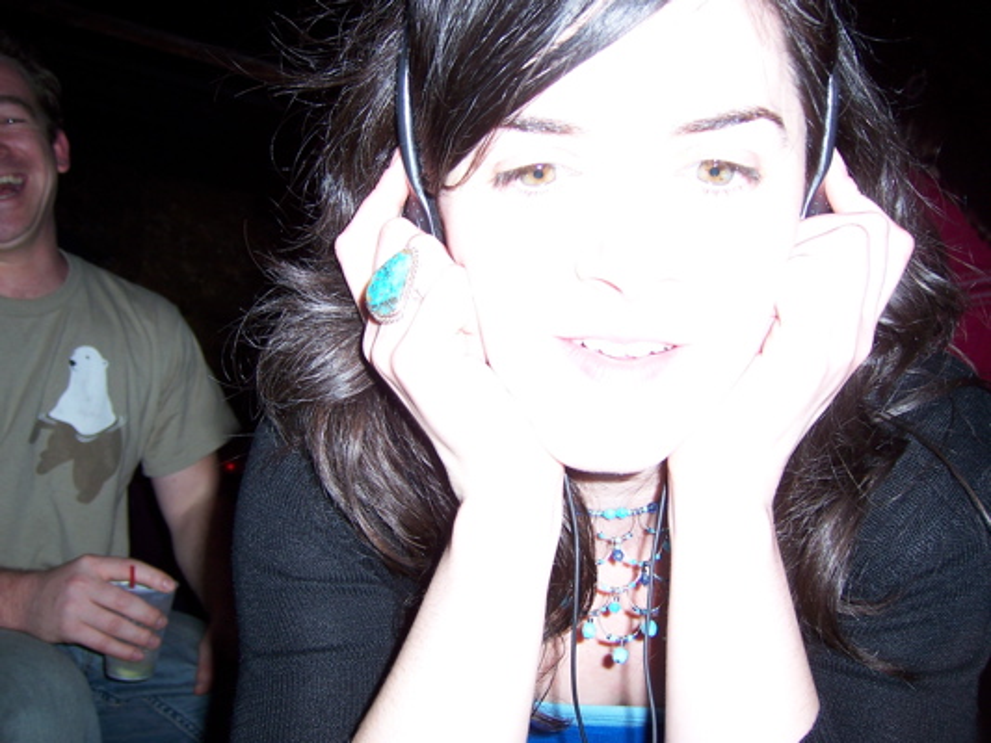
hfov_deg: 51.3
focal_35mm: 36
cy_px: 372
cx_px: 496
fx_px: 1031
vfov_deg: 39.7
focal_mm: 6.2
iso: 80
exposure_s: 1/60
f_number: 2.8
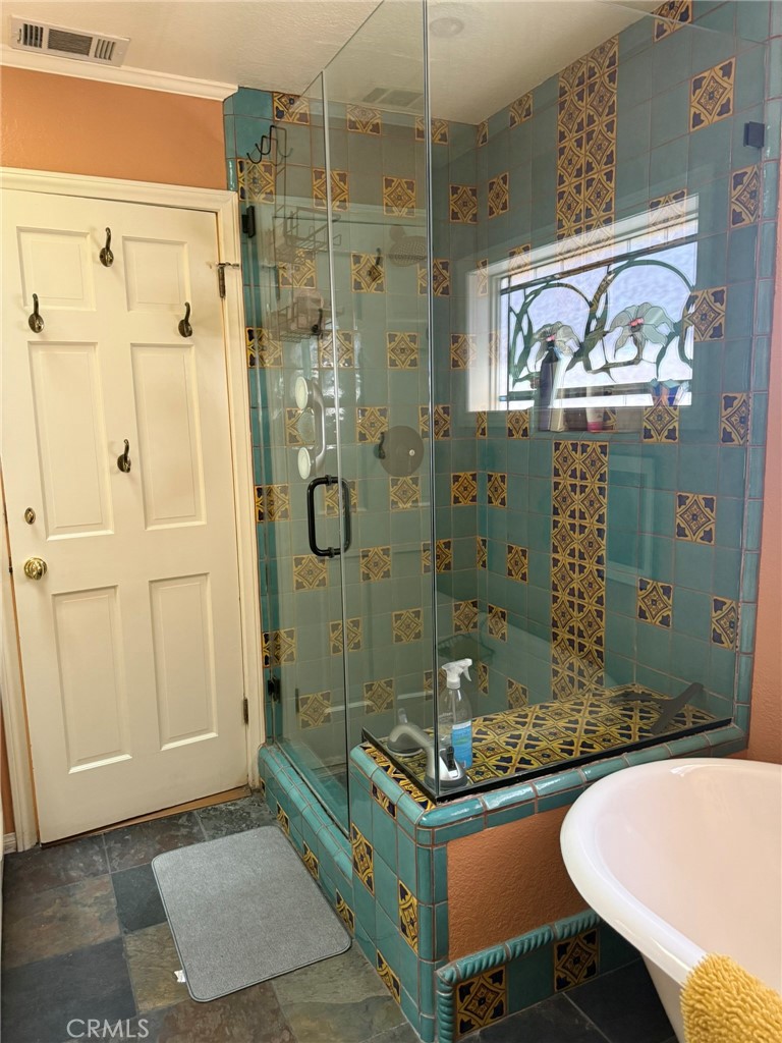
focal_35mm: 24
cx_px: 391
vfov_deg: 71.6
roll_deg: +0.7
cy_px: 522
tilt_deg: -8.9
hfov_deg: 56.8
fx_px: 723
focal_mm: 6.76
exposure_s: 1/60
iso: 400
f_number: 1.78
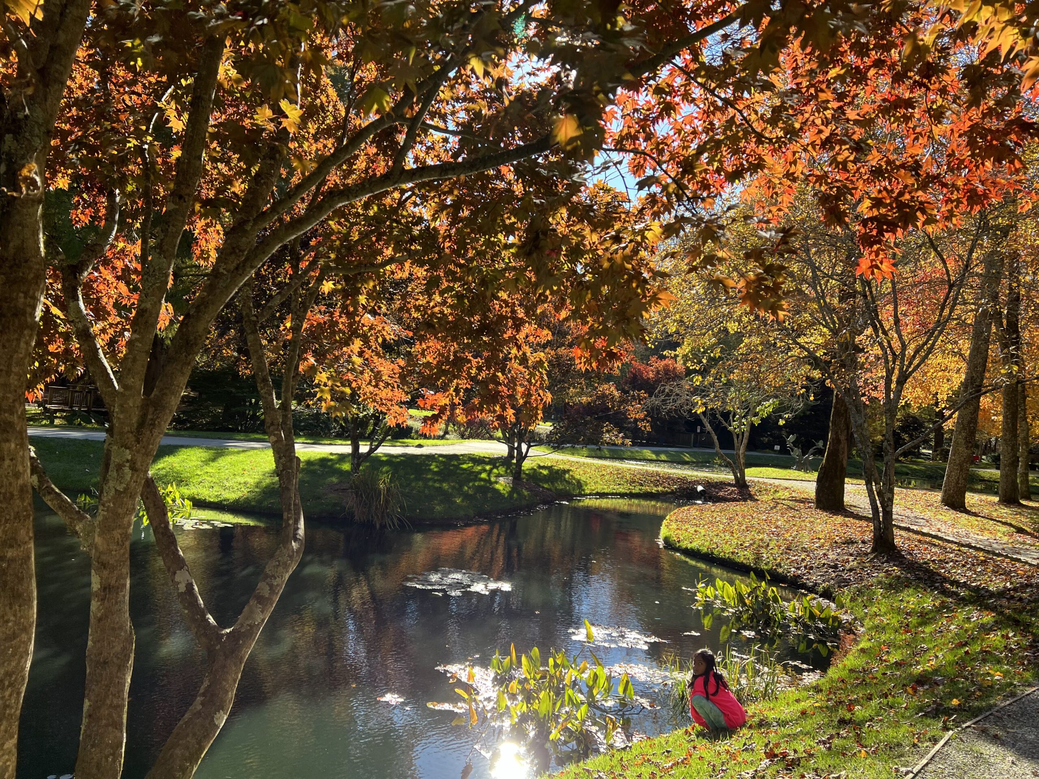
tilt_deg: +0.8
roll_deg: -5.8
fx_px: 780
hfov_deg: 67.3
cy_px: 390
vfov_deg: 53.1
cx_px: 520
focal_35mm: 26
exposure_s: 1/643
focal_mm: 5.7
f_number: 1.5
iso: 50
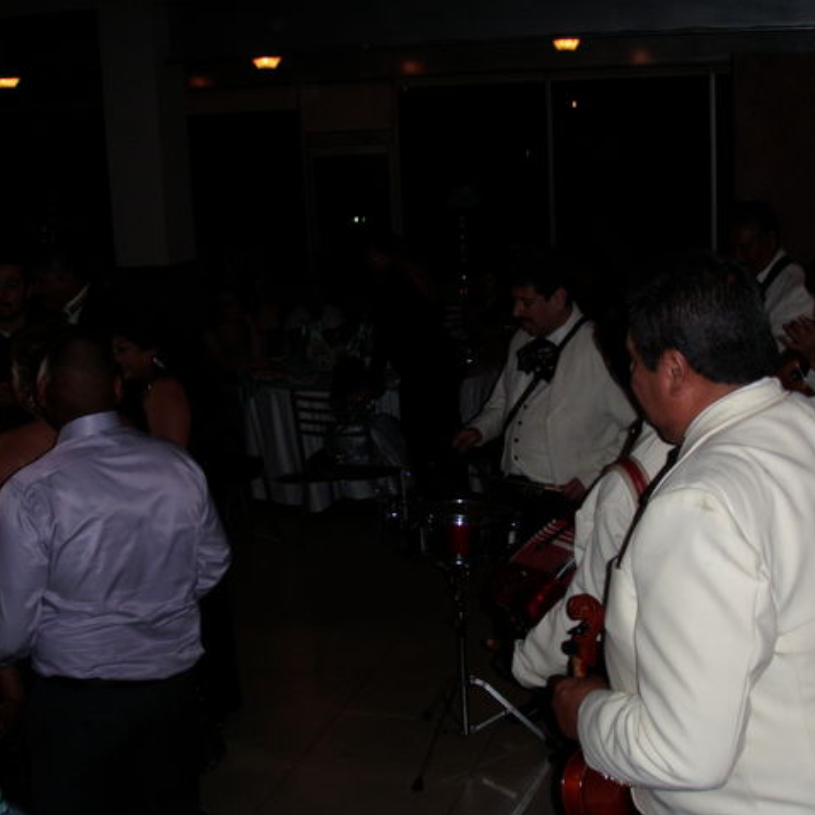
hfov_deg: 37.4
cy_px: 408
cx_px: 483
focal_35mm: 45
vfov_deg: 37.6
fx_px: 1199
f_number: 3.5
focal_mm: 6.7
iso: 100
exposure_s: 1/30
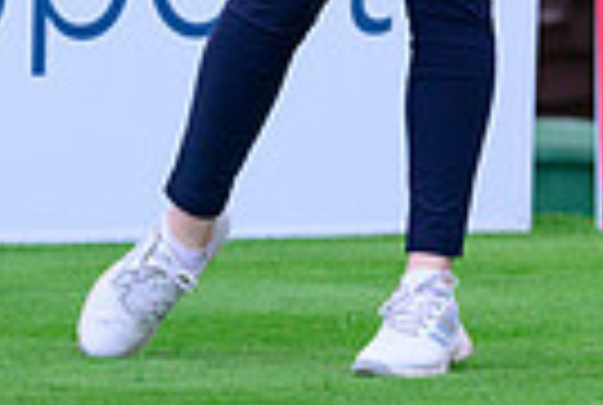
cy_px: -335
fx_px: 13396
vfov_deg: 1.7
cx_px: 508
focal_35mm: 798
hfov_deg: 2.6
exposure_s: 1/1250
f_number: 6.3
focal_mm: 185
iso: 1600
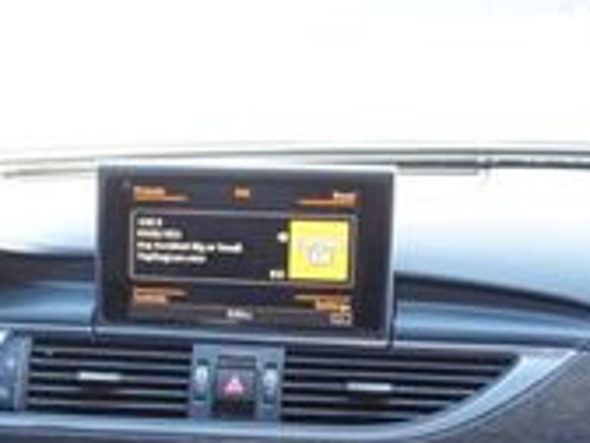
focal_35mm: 88
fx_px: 1500
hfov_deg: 21.8
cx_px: 81
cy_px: 345
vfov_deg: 16.7
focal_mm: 16
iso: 640
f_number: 4
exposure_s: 1/60
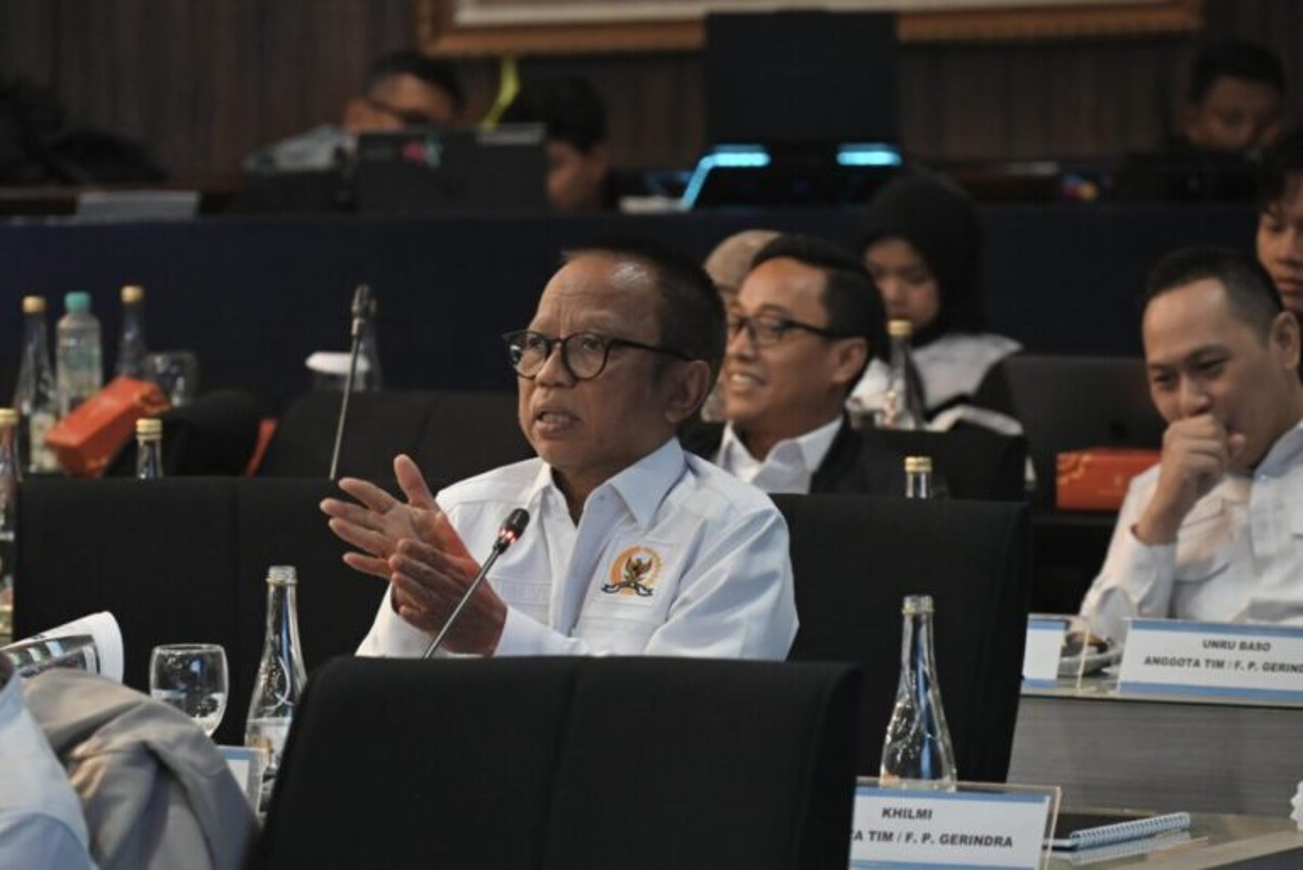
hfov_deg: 10.3
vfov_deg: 6.9
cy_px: 435
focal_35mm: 200
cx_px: 652
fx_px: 7243
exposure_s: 1/80
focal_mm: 200
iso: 3200
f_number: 6.3
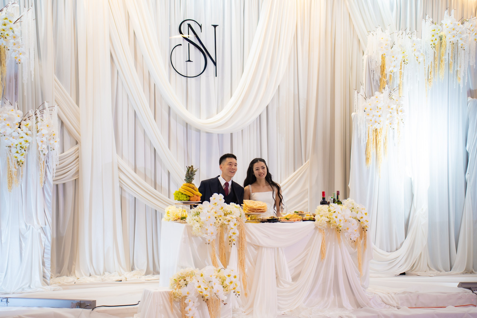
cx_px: 238
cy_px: 159
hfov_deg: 27.0
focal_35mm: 75
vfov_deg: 18.2
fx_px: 994
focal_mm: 75
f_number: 2.8
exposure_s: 1/200
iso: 640
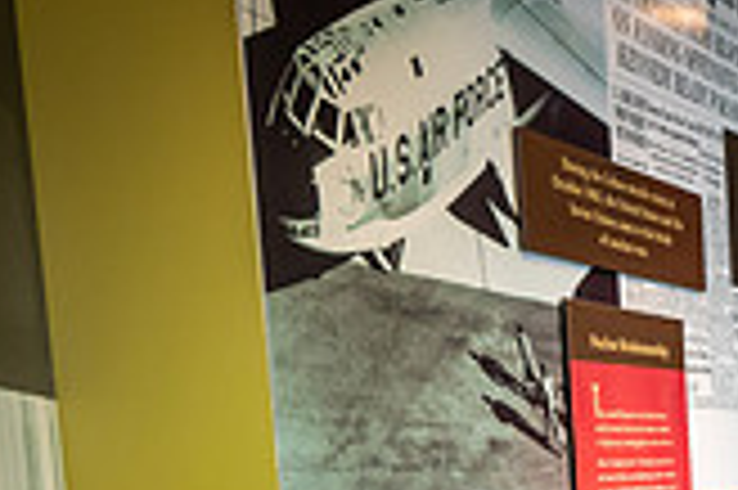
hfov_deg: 21.7
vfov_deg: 15.0
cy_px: 701
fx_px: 1741
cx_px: 954
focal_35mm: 85
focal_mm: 24
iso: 3600
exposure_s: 1/50
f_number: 5.6
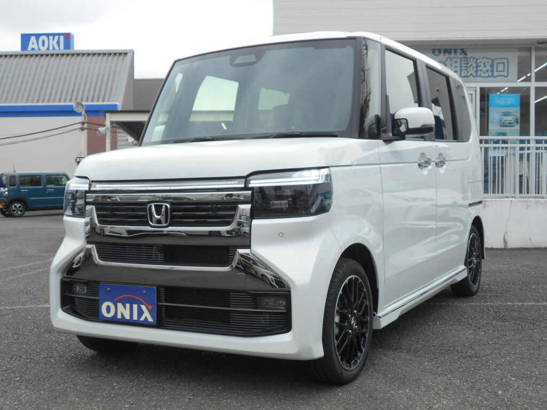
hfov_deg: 42.9
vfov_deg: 32.9
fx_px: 695
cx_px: 274
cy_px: 205
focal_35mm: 44
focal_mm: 7.7
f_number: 4.2
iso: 80
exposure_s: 1/400
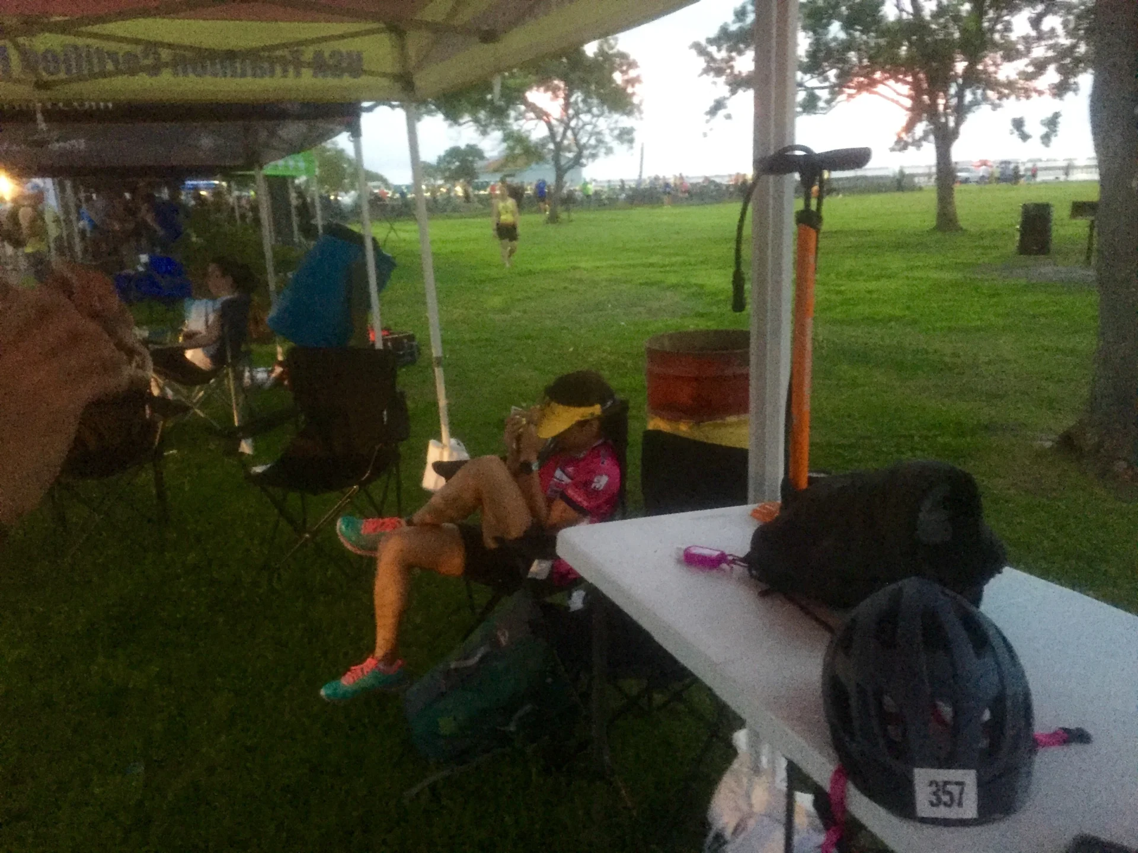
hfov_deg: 61.7
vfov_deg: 48.2
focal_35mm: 29
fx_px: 953
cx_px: 569
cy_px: 426
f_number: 2.2
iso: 320
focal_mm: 4.15
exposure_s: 1/15
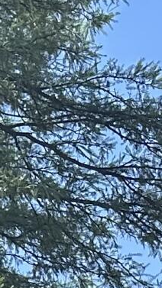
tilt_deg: -3.2
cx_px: -420
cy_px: 857
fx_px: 1589
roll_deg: -1.1
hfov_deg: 5.3
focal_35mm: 208
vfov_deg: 8.6
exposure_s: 1/2525
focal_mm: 6.86
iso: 80
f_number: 1.78
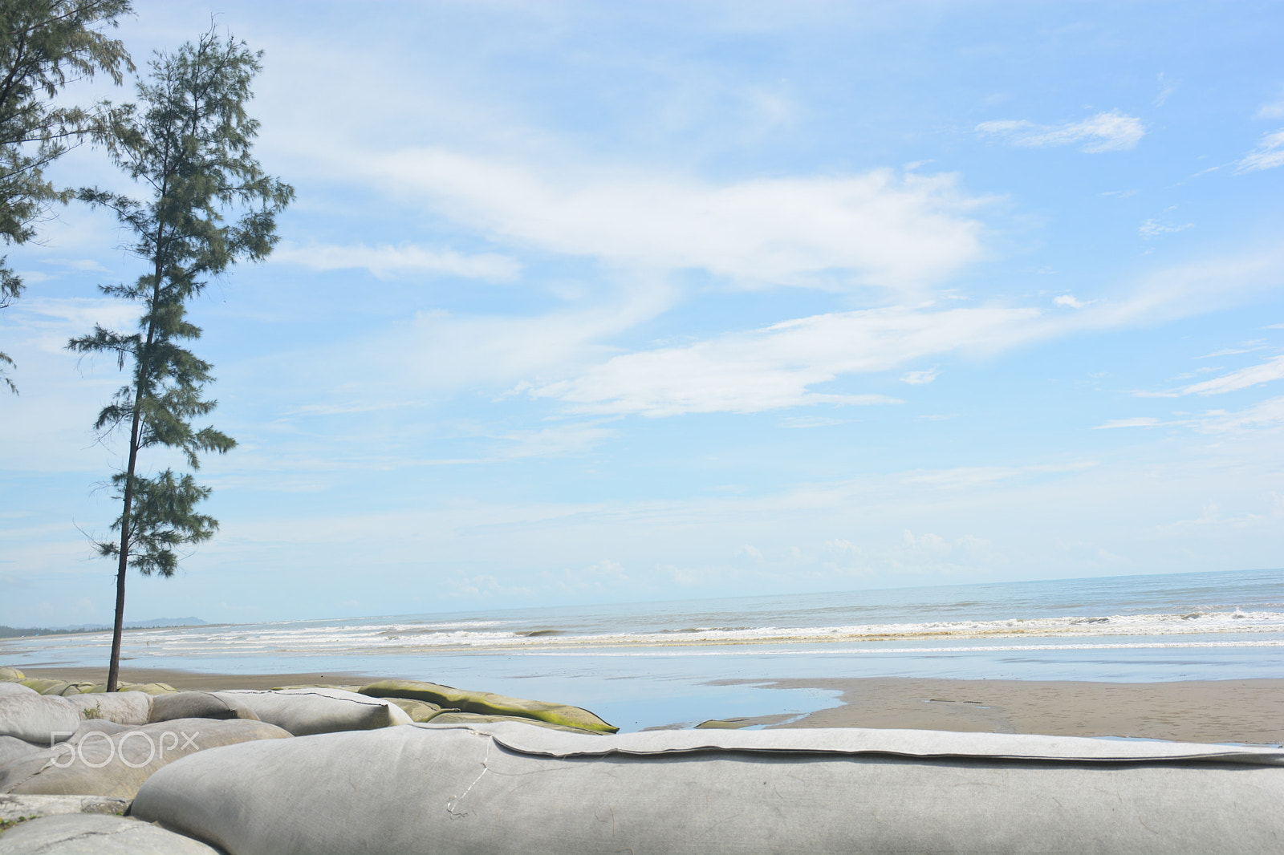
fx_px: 1498
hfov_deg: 46.4
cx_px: 642
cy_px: 428
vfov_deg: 31.9
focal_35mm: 42
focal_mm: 28
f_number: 9
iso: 100
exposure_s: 1/320
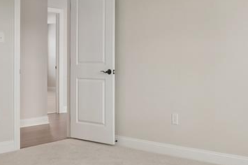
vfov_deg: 27.4
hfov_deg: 39.5
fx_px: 337
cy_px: 70
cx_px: 181
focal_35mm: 49
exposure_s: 1/10
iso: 100
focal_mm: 16
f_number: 8
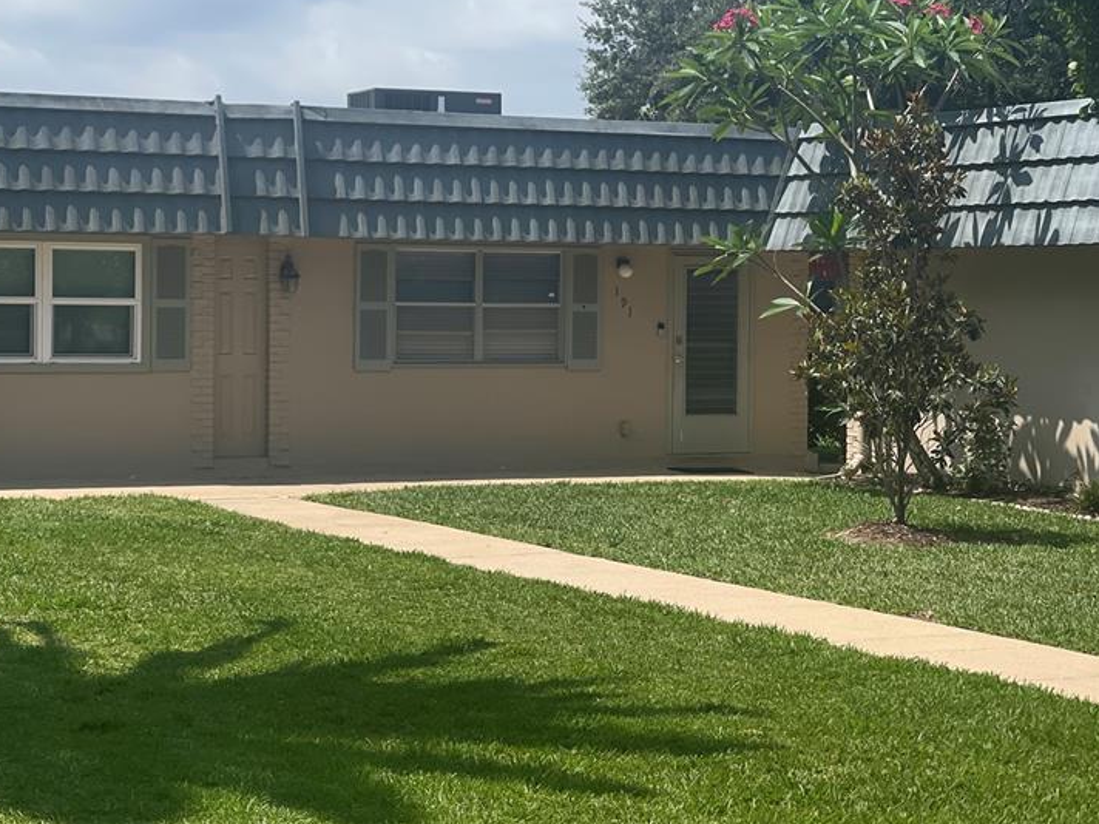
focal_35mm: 92
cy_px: 355
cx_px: 671
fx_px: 2921
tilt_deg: -2.4
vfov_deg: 16.1
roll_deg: -1.0
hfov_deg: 21.3
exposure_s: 1/1449
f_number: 2.2
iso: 20
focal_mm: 7.5
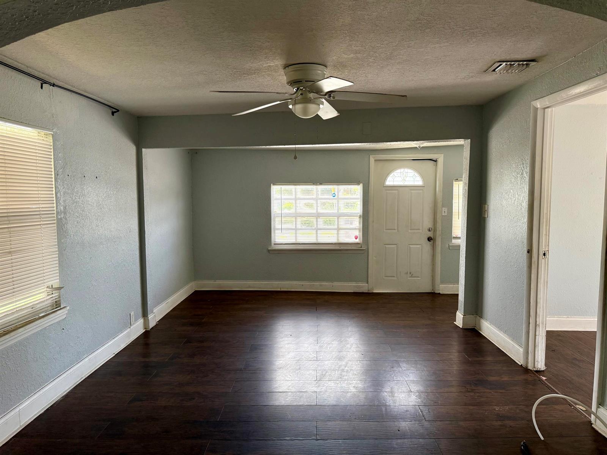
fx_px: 421
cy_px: 228
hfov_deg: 71.6
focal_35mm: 24
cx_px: 304
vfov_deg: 56.8
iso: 200
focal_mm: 6.76
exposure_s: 1/102
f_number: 1.78
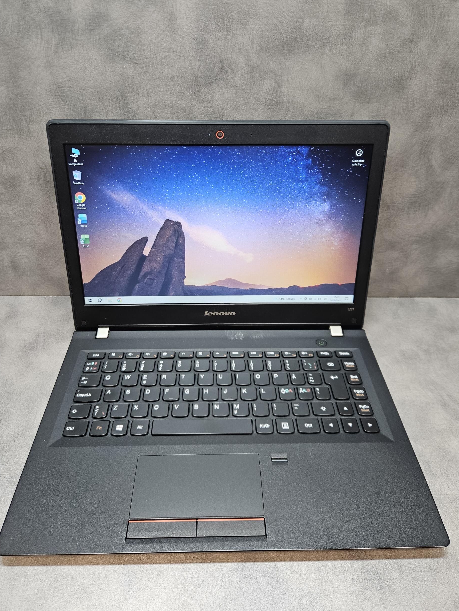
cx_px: 228
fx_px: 424
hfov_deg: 56.8
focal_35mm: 24
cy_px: 292
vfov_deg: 71.6
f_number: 1.8
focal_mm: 5.4
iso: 160
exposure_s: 1/100
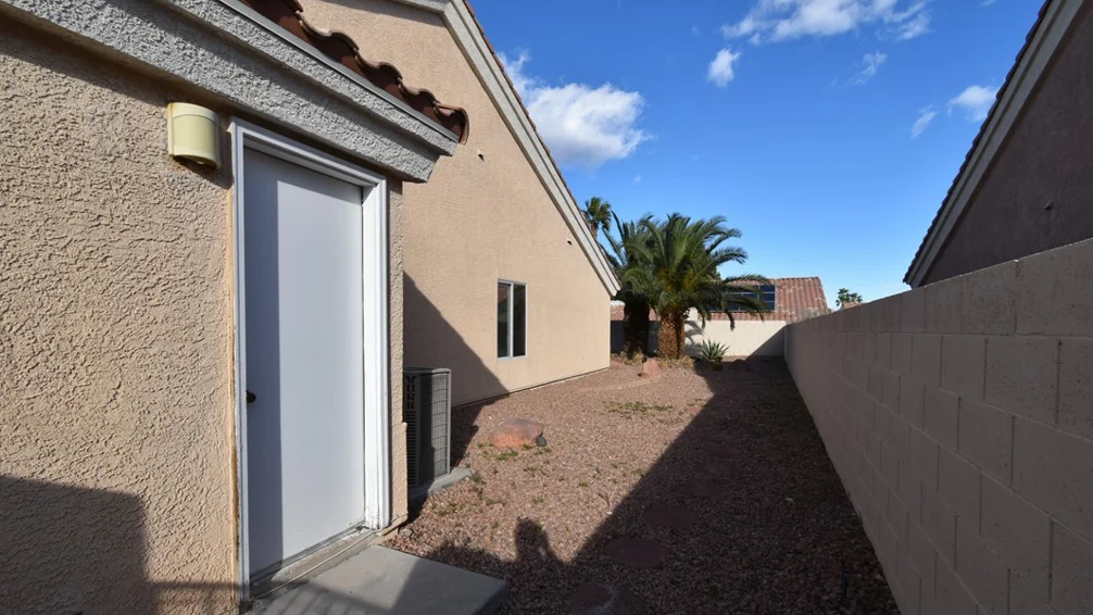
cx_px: 541
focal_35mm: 16
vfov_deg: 66.9
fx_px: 464
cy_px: 341
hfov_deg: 99.4
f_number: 10
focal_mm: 10
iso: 200
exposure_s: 1/400
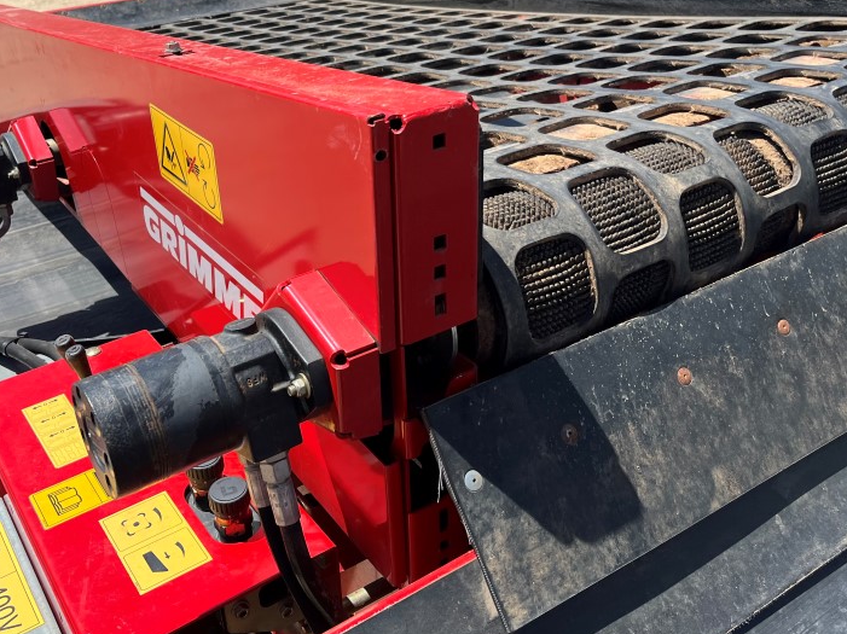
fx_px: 929
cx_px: 364
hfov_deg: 48.9
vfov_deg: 37.5
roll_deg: -1.1
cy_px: 243
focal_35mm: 38
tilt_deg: -31.2
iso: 50
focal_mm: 5.1
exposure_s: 1/2463
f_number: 1.6
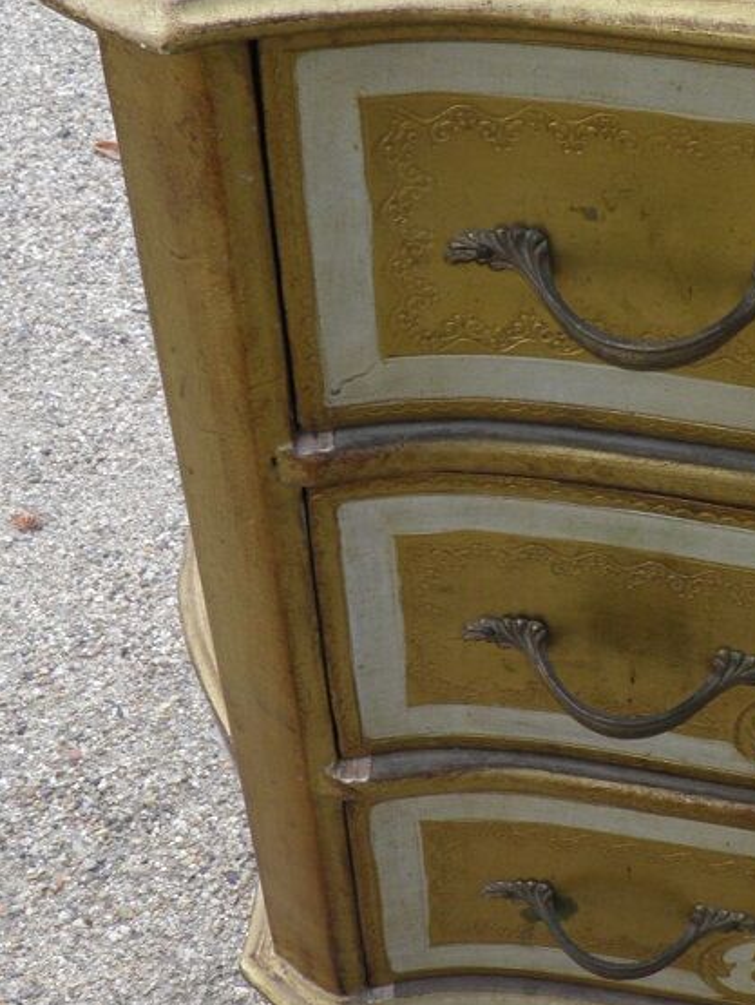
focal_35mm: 52
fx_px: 1510
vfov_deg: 36.7
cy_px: 433
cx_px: 624
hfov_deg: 27.4
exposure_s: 1/60
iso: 50
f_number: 5.9
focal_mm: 5.5
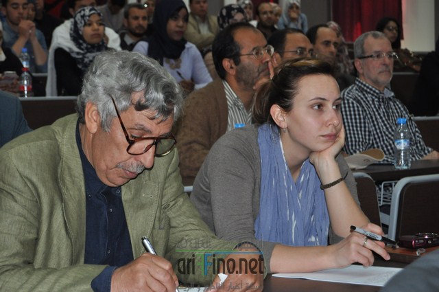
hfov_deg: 24.6
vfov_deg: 16.5
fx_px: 1005
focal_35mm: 82
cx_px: 220
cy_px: 146
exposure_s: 1/60
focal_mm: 55
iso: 800
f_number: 5.6
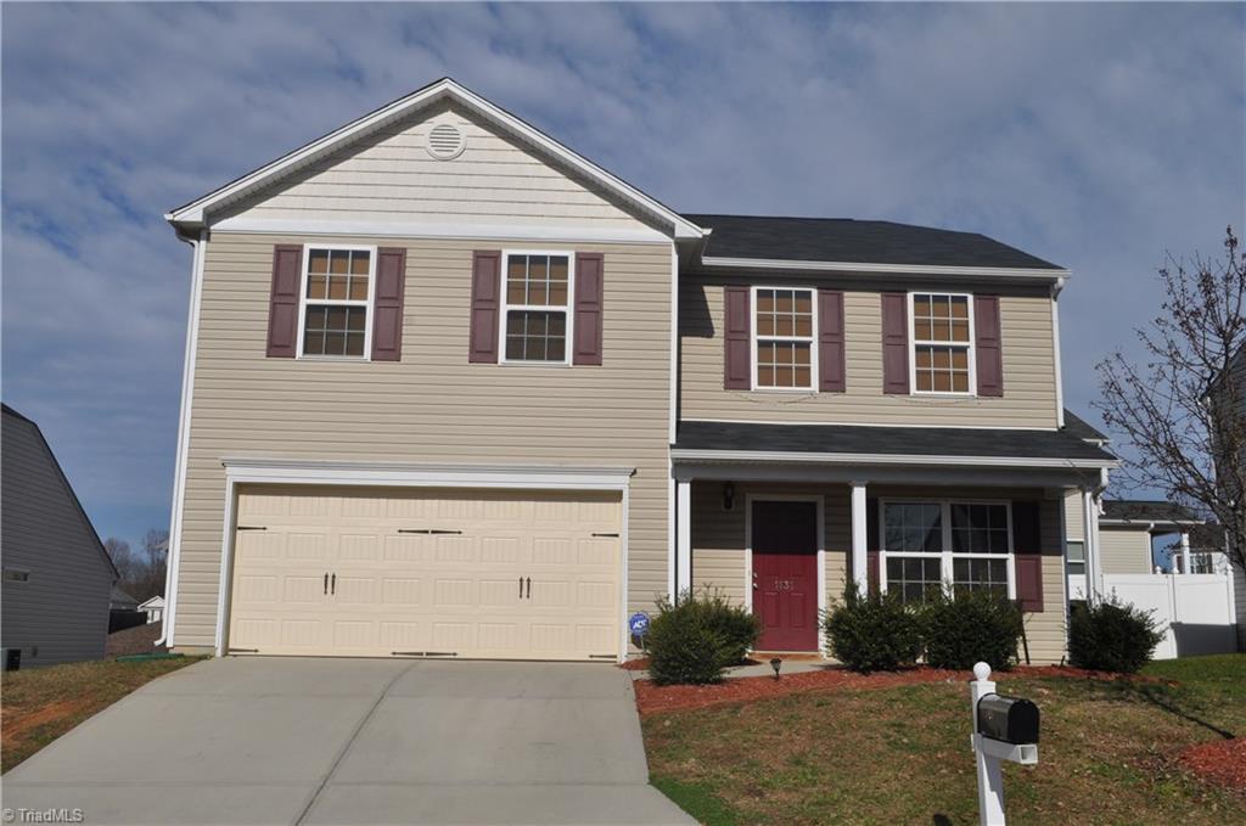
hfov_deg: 53.2
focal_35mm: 36
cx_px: 623
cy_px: 413
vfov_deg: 36.7
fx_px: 1244
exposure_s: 1/500
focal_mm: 24
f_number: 11
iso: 200
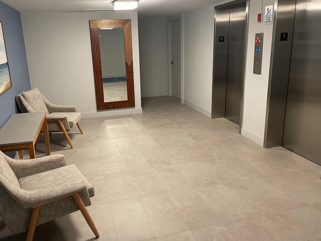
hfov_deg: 61.5
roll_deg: +2.6
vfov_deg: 48.2
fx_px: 269
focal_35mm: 29
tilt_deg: -15.7
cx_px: 145
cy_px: 113
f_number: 1.6
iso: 250
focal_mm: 4.2
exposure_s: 1/60
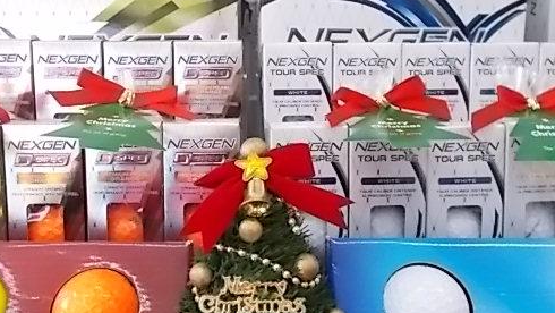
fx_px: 545
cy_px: 181
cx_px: 248
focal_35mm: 37
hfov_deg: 53.9
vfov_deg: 32.0
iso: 360
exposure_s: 1/250
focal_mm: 4.6
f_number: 3.2
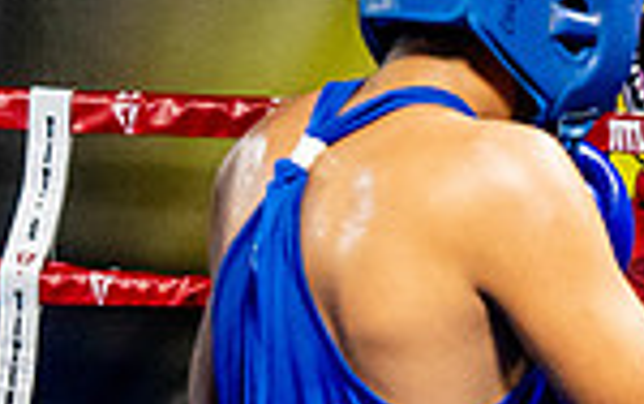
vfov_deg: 6.4
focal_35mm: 205
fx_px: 3601
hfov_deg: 9.8
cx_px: 1091
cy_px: 415
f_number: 2.8
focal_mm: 35
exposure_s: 1/800
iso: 5000
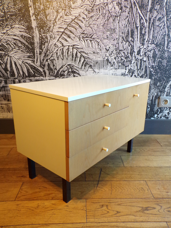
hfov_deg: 49.7
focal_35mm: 28
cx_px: 86
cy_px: 114
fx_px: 184
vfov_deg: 63.4
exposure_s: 1/17
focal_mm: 5
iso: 227
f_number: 3.1
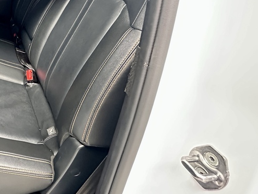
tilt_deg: -15.7
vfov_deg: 43.9
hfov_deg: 50.8
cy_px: 19
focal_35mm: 29
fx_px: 216
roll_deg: -2.0
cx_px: 5
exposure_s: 1/60
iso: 800
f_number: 2.2
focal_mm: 2.22
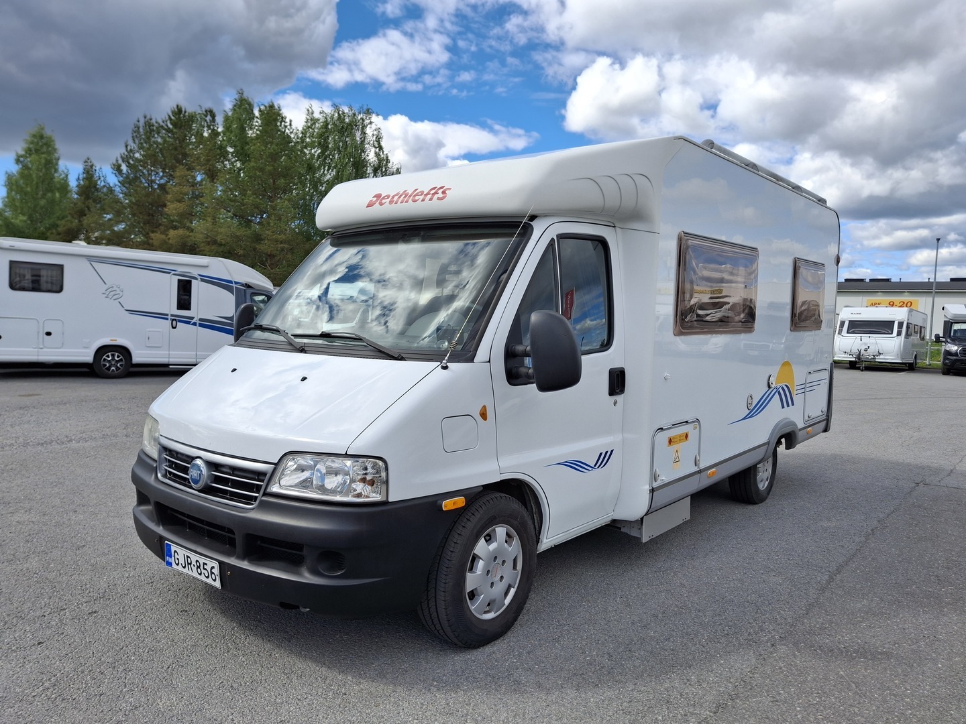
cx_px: 483
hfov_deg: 69.4
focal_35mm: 25
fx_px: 698
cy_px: 362
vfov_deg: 54.9
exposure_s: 1/1066
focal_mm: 4.69
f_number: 1.8
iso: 25
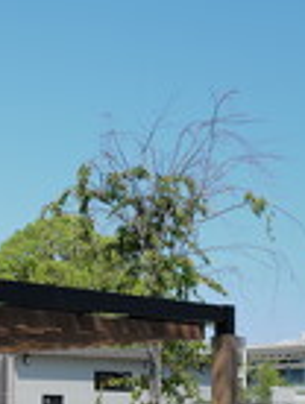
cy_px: 379
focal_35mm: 78
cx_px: -147
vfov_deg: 24.1
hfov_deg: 17.2
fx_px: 914
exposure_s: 1/500
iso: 100
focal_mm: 28
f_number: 5
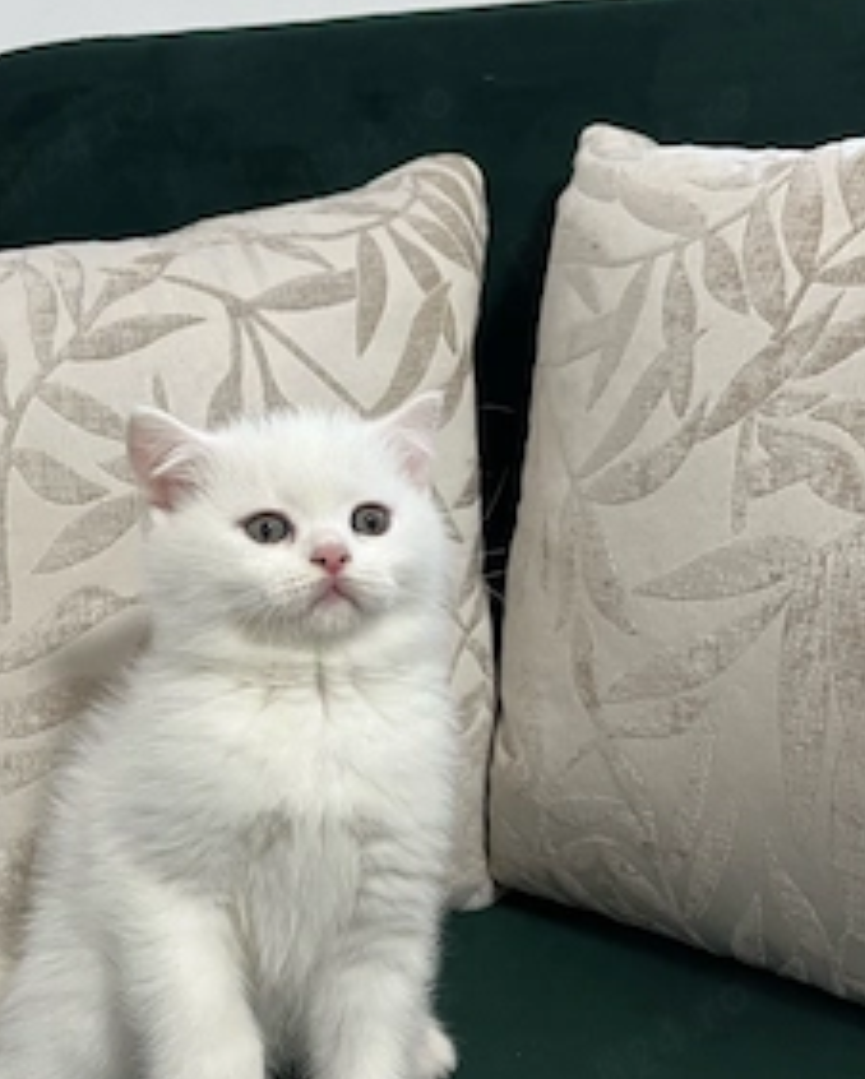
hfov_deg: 41.2
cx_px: 406
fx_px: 1151
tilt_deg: -7.1
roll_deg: +1.3
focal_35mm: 36
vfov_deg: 50.2
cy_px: 520
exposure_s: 1/60
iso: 200
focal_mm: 5.1
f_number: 1.6
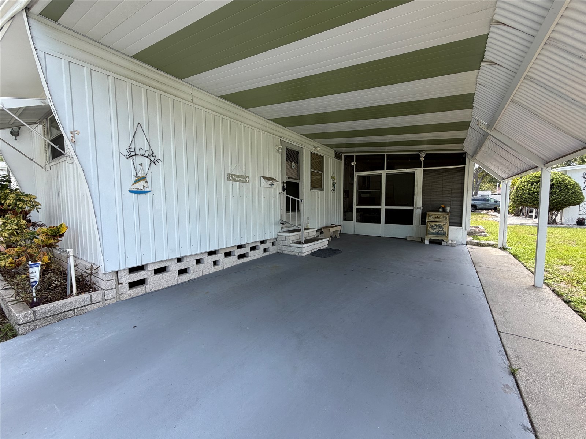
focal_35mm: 14
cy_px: 220
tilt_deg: -3.9
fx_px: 237
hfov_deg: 102.1
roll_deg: +0.5
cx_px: 293
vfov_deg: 85.7
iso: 64
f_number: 2.2
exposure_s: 1/490
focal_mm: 2.22
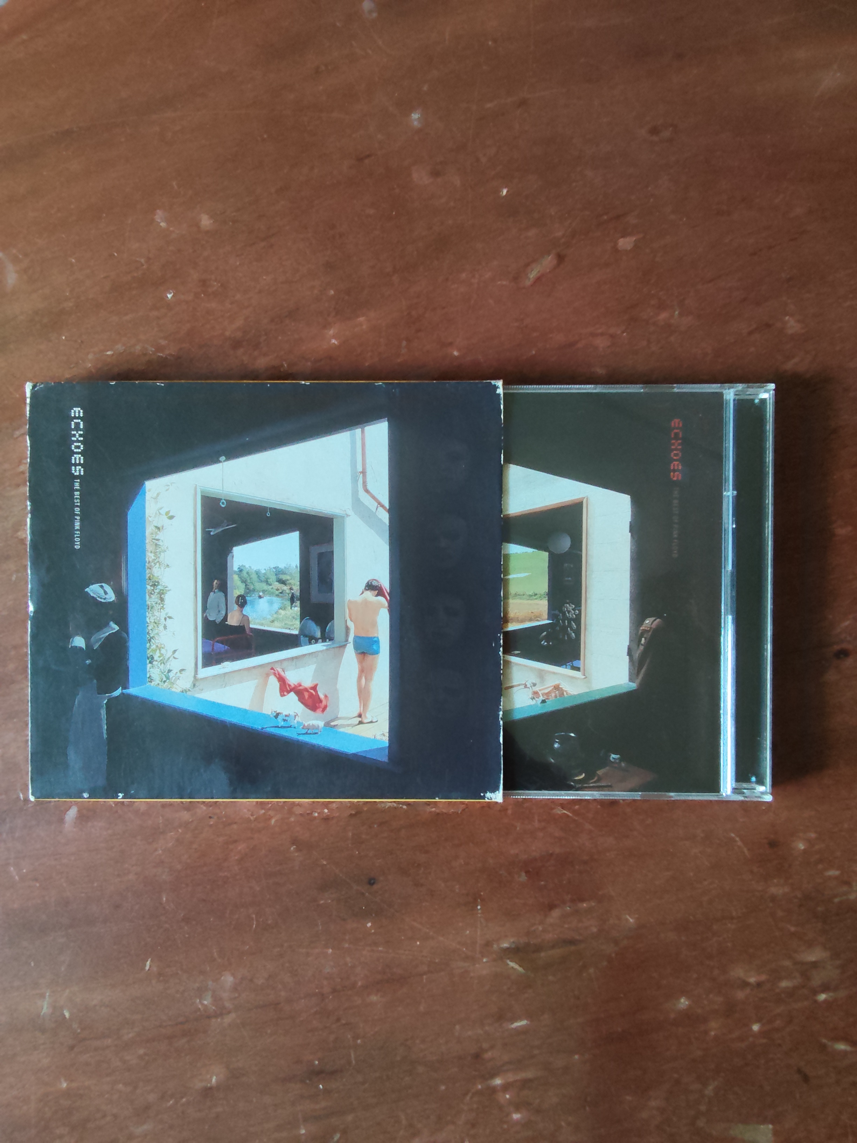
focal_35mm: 26
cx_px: 428
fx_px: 858
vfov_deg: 67.3
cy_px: 572
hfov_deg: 53.1
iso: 320
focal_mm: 2.78
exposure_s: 1/33.3
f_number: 2
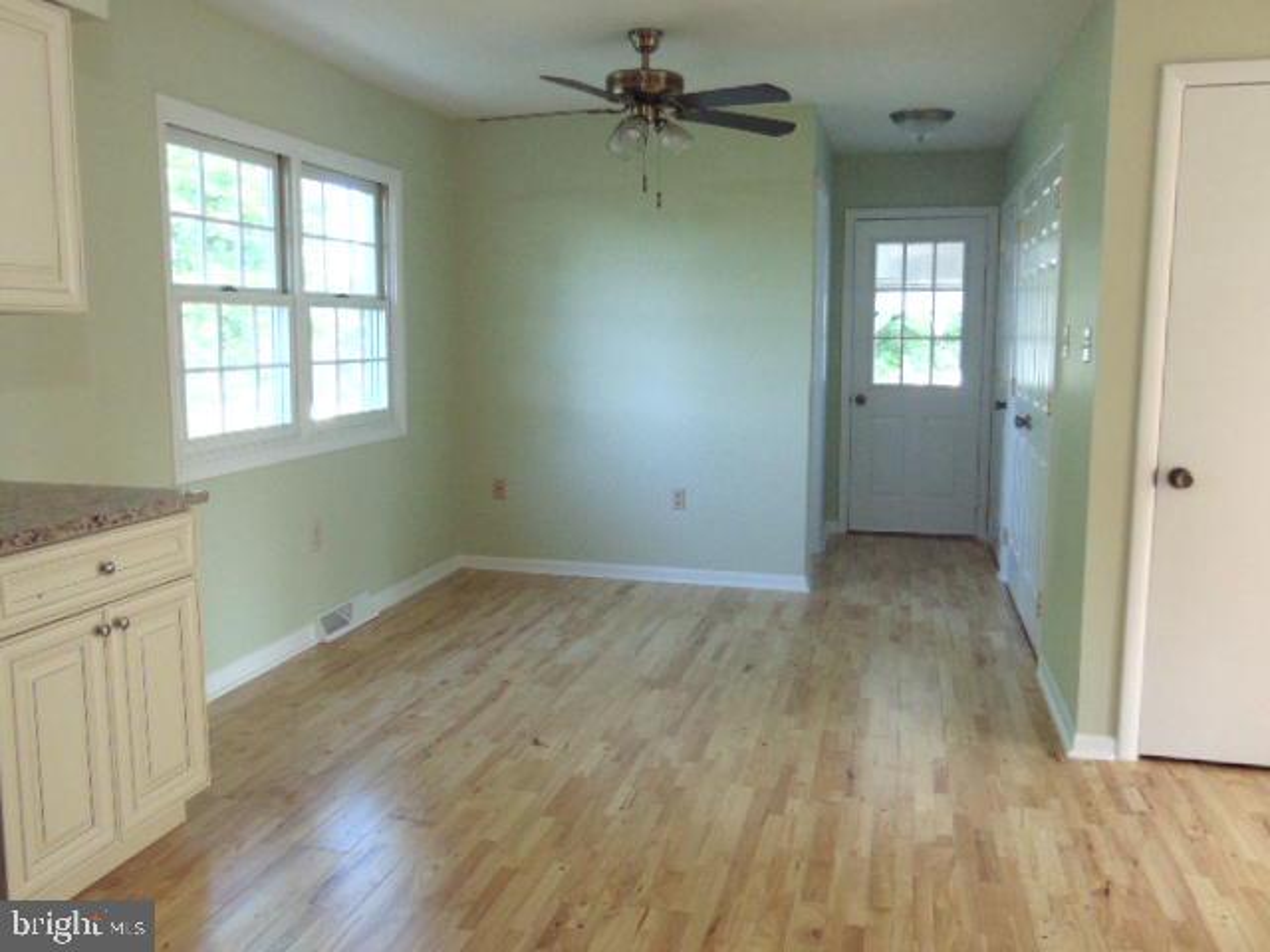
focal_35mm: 30
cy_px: 476
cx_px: 635
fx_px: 1101
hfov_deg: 60.0
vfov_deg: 46.8
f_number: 3.1
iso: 250
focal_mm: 5.4
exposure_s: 1/30
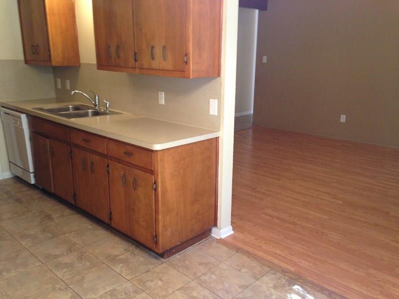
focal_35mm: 33
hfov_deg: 55.4
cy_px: 150
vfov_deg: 42.9
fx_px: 380
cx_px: 200
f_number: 2.4
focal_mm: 4.12
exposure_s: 1/20
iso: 125
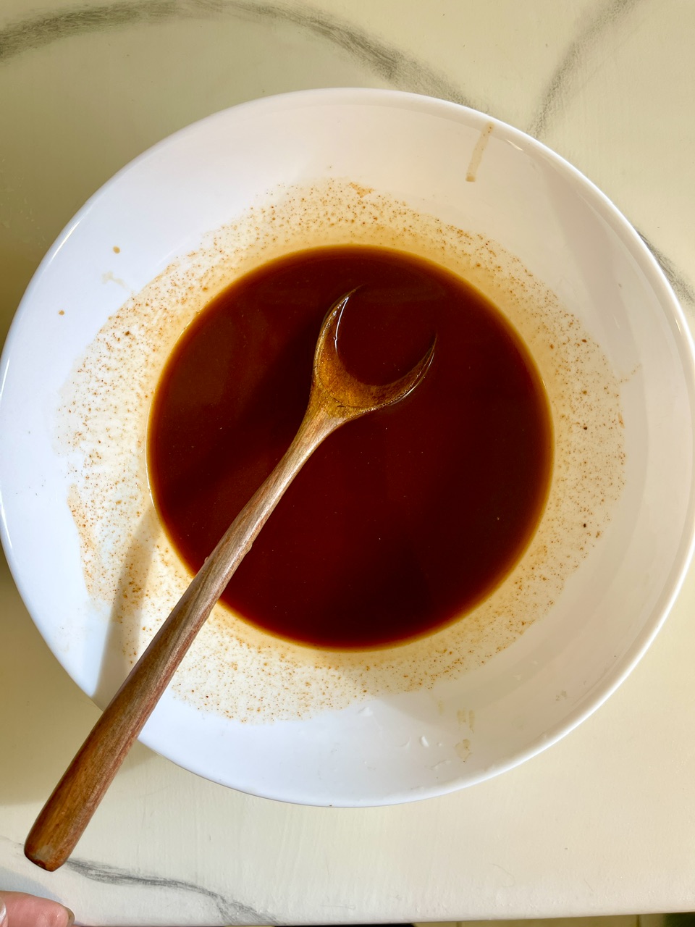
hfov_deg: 54.9
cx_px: 348
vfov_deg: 69.4
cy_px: 464
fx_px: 669
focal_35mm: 25
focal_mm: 5.1
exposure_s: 1/120
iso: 50
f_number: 1.6
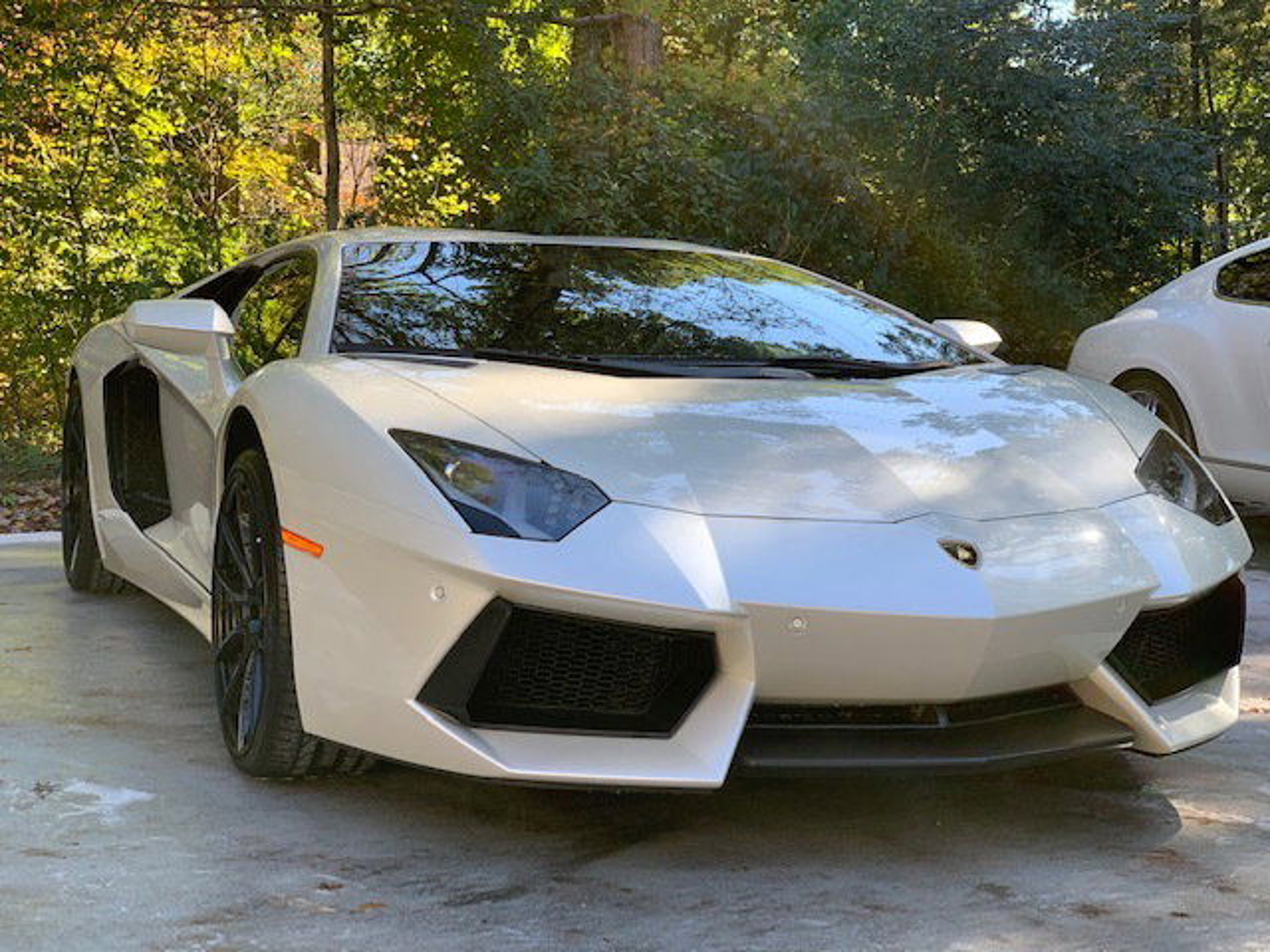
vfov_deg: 28.0
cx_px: 635
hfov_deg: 36.8
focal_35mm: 52
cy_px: 476
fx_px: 1908
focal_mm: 6
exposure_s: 1/144
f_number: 2.4
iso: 16
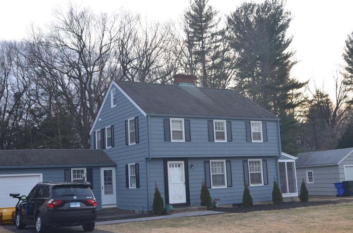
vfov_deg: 30.3
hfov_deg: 44.5
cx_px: 158
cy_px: 128
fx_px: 430
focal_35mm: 44
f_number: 4
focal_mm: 24
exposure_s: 1/200
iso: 180
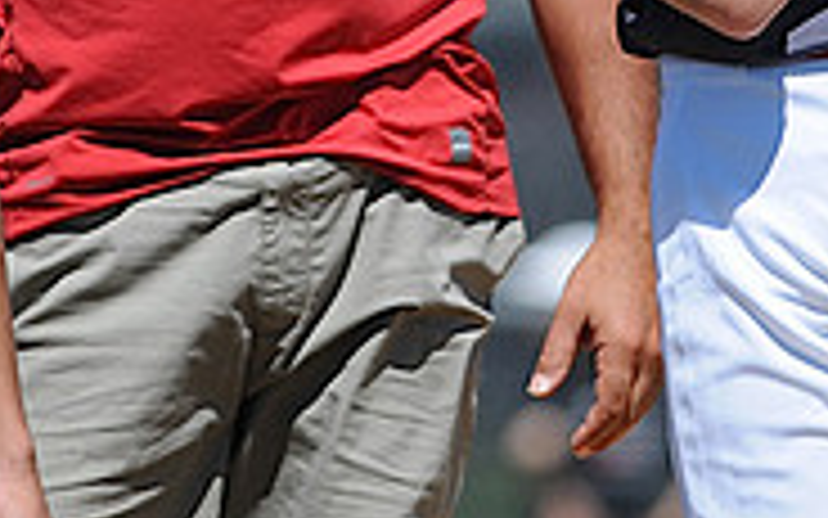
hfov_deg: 1.5
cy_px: -259
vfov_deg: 0.9
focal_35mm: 1444
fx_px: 32585
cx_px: 310
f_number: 4
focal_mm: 300
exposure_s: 1/2000
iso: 200
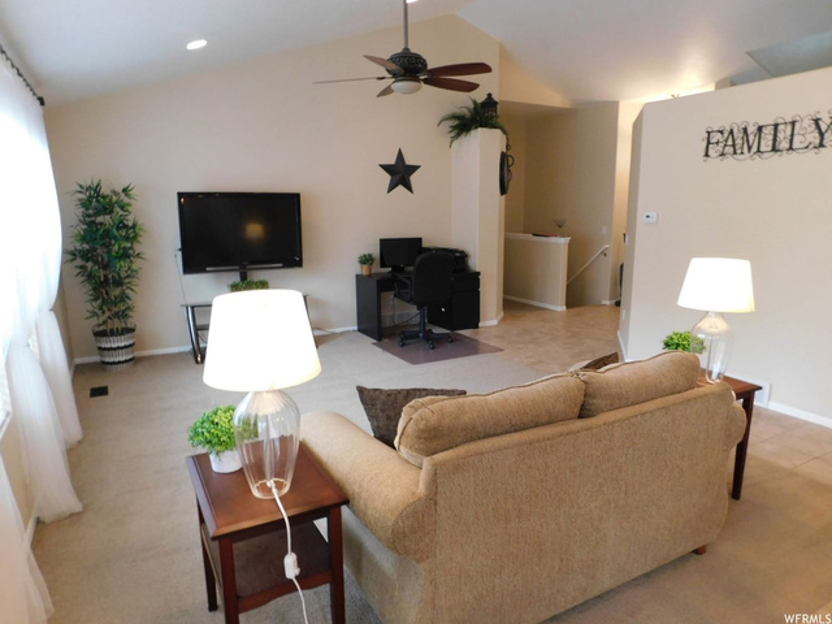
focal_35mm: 23
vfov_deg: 58.9
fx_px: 553
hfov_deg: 73.9
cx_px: 416
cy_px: 312
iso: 280
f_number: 3
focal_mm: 4
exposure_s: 1/30
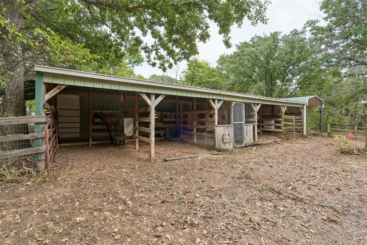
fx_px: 173
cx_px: 184
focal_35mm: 17
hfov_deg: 93.3
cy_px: 122
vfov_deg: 70.4
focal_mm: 17
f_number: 8
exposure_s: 1/40
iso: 200
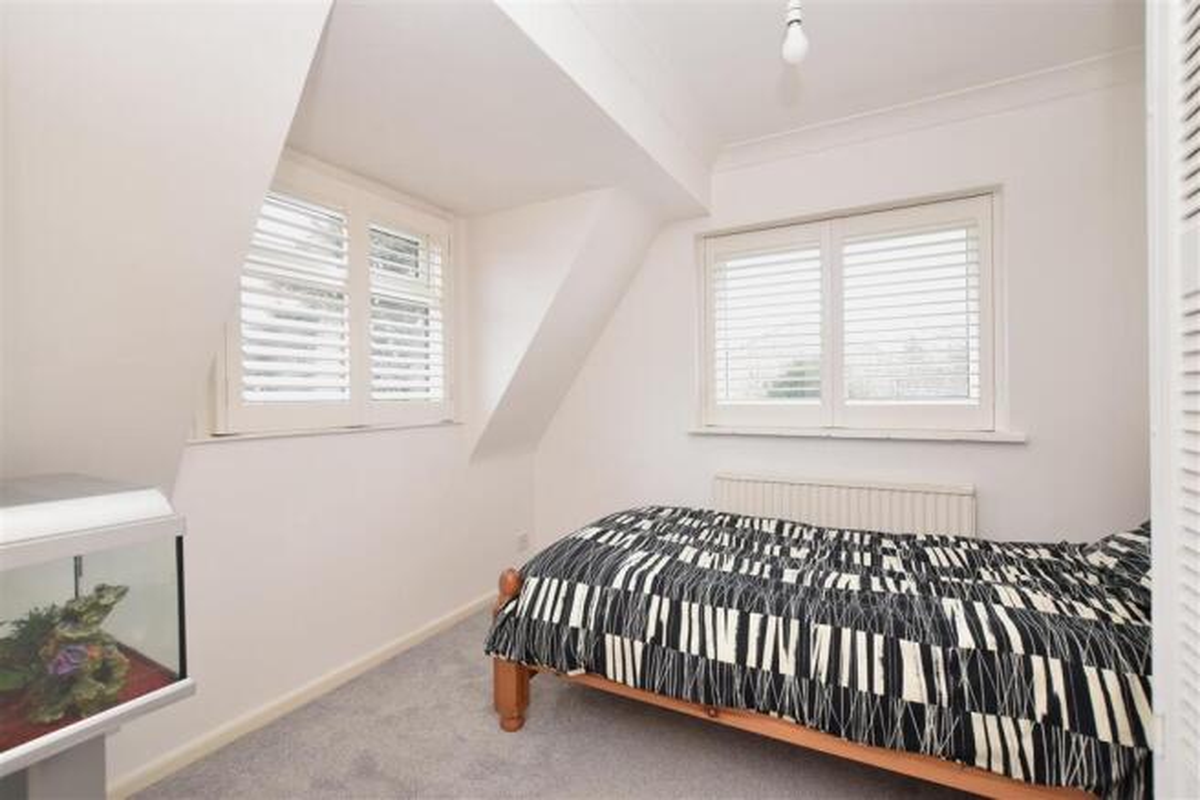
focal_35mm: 15
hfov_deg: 100.4
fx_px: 500
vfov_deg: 77.3
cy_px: 400
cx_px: 600
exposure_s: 1/25
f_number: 8
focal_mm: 10
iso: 500
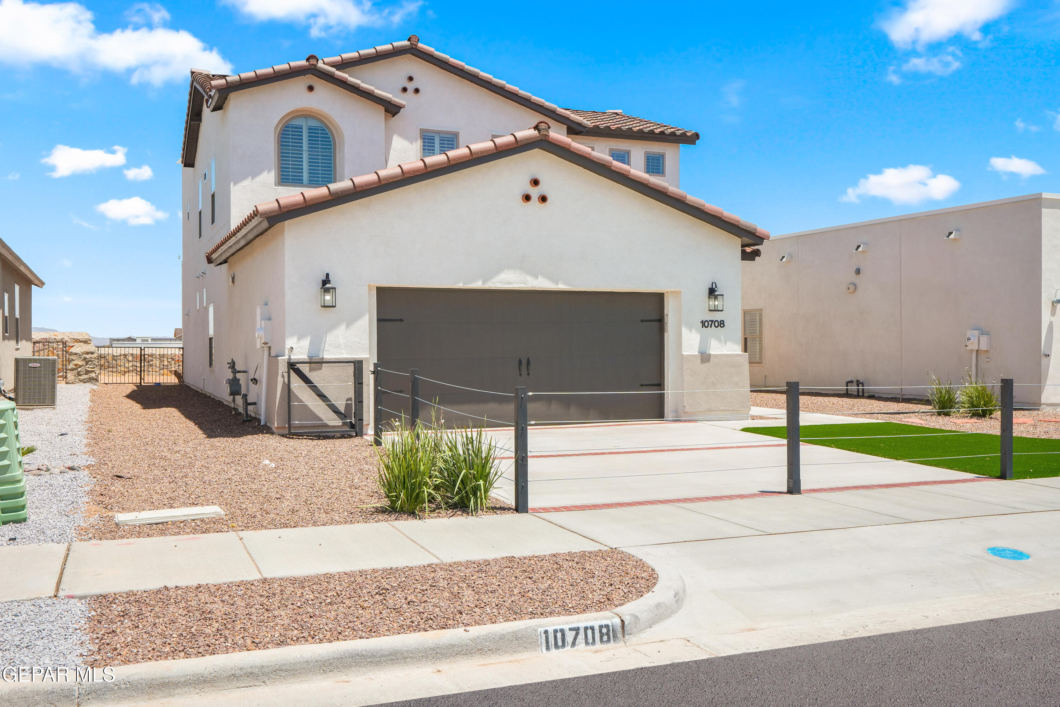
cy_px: 354
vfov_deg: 38.9
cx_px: 530
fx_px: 1001
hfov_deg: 55.8
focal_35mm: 34
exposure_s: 1/400
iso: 640
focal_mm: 34
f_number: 10
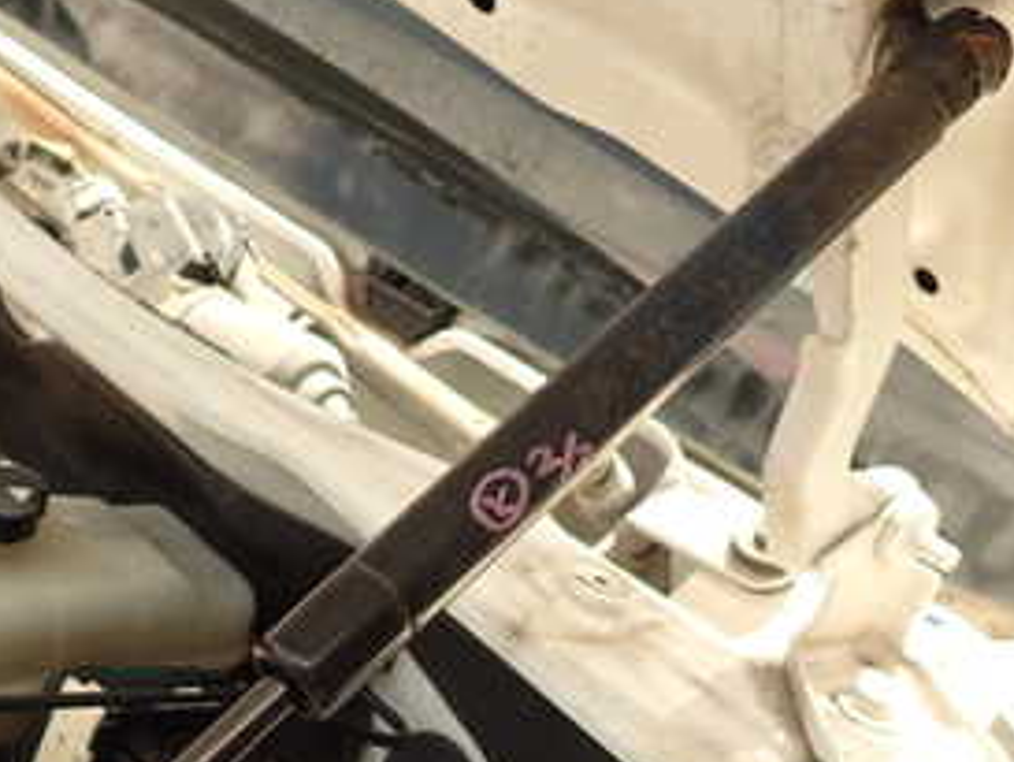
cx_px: 264
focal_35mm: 55
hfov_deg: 34.3
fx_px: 1612
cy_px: 695
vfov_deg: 25.7
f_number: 2.8
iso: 100
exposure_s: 1/400
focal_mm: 4.5
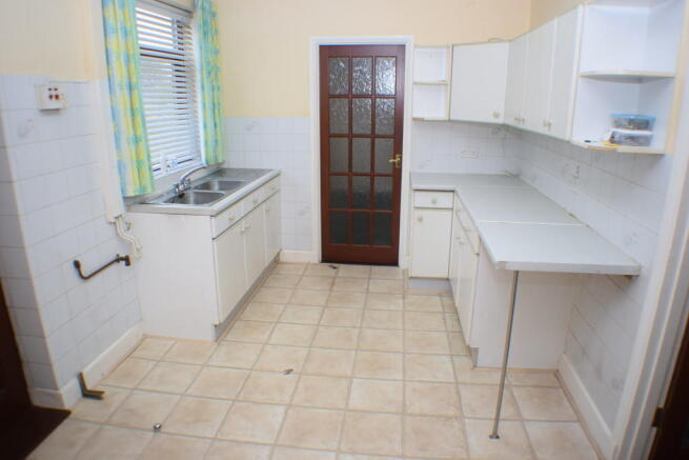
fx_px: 574
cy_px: 230
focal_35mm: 30
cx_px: 344
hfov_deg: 61.9
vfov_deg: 43.6
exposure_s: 1/80
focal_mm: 20
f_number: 4.5
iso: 400
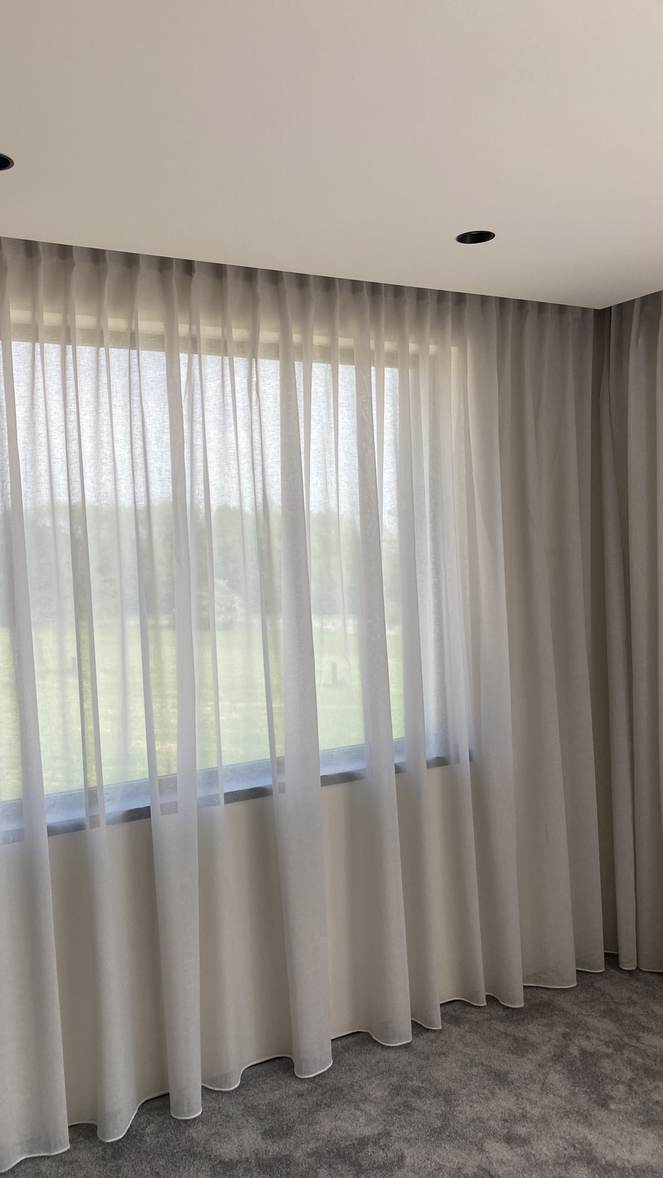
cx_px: 316
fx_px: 968
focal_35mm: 31
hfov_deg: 37.8
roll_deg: +1.3
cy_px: 585
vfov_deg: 62.6
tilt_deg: -1.3
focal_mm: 3.99
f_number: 1.8
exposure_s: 1/480
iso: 20
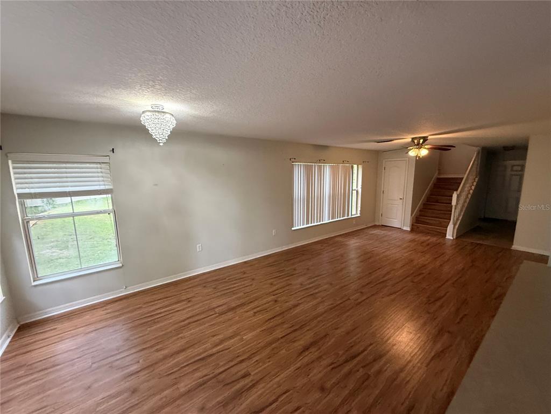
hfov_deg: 102.1
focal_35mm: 14
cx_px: 276
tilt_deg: -9.4
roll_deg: +0.1
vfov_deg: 85.7
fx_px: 223
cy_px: 207
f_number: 2.2
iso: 400
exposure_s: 1/60
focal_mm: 2.22
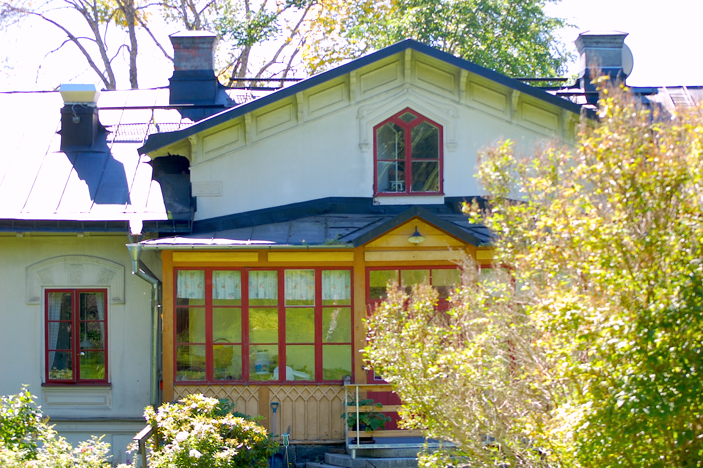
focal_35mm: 82
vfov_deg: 16.5
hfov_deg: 24.6
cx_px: 352
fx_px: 1610
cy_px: 234
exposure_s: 1/125
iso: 200
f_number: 6.3
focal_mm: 55
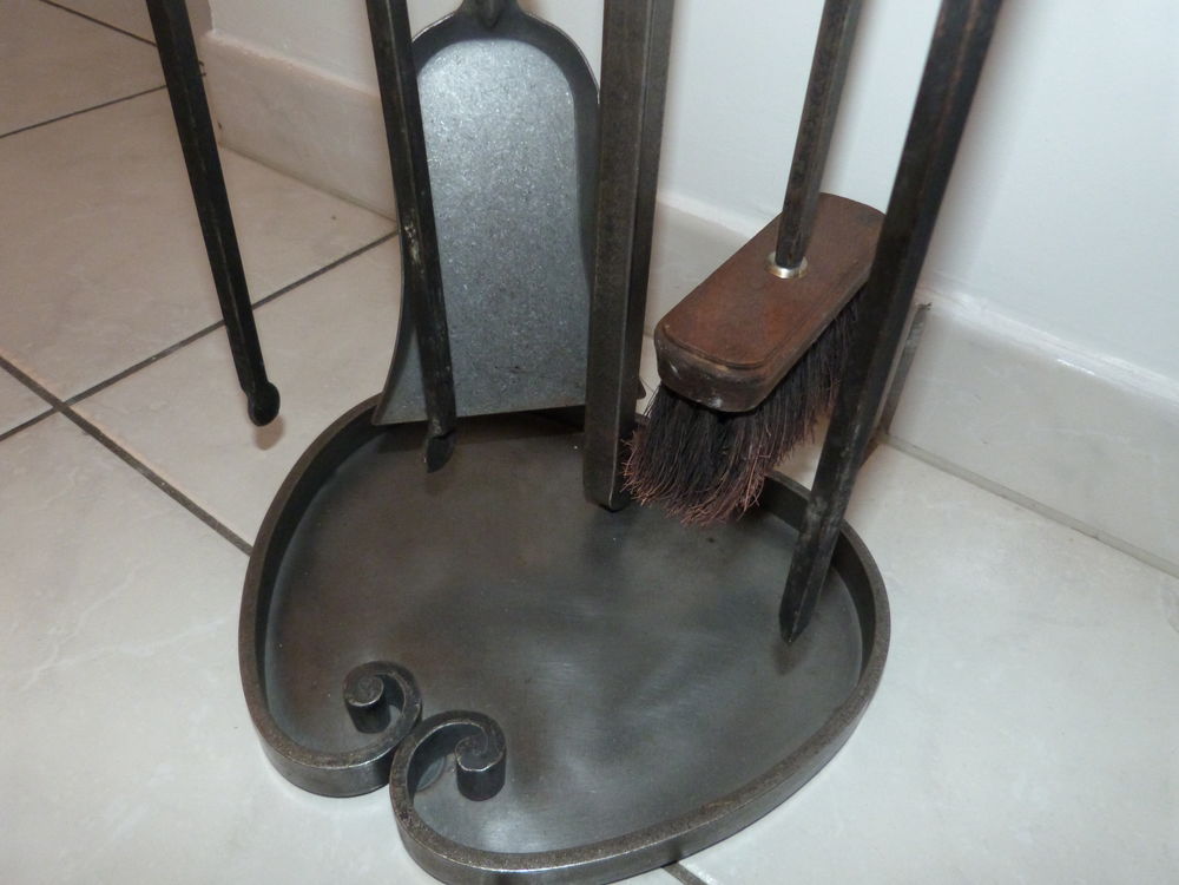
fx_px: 851
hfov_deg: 69.4
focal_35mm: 25
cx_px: 590
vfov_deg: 54.9
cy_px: 442
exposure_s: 1/60
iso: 400
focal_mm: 4.5
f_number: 2.8
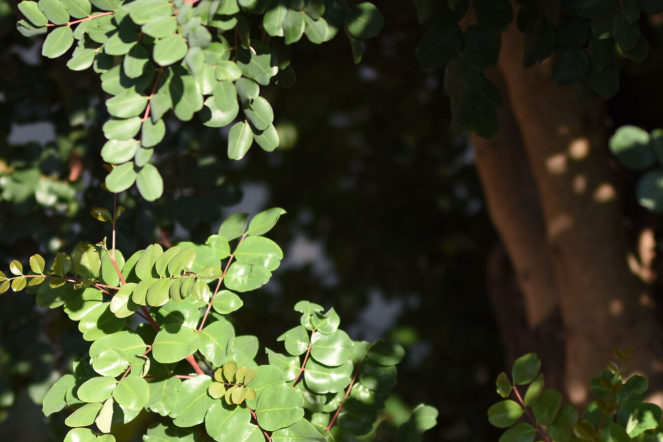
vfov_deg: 6.0
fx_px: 4178
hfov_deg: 9.1
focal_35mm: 227
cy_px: 360
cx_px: 247
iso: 250
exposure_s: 1/8000
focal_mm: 85
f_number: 1.4
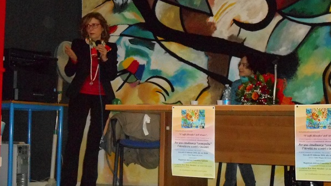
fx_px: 676
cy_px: 72
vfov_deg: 15.7
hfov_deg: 27.5
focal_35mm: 77
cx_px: 166
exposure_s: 1/60
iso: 1600
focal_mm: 12.5
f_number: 4.5
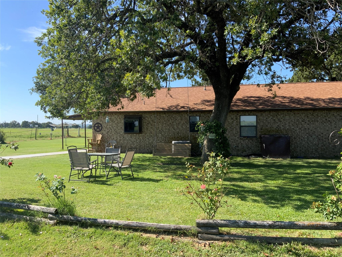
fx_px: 287
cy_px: 128
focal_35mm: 29
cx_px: 171
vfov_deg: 48.2
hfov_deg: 61.7
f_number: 1.8
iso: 16
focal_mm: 3
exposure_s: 1/759
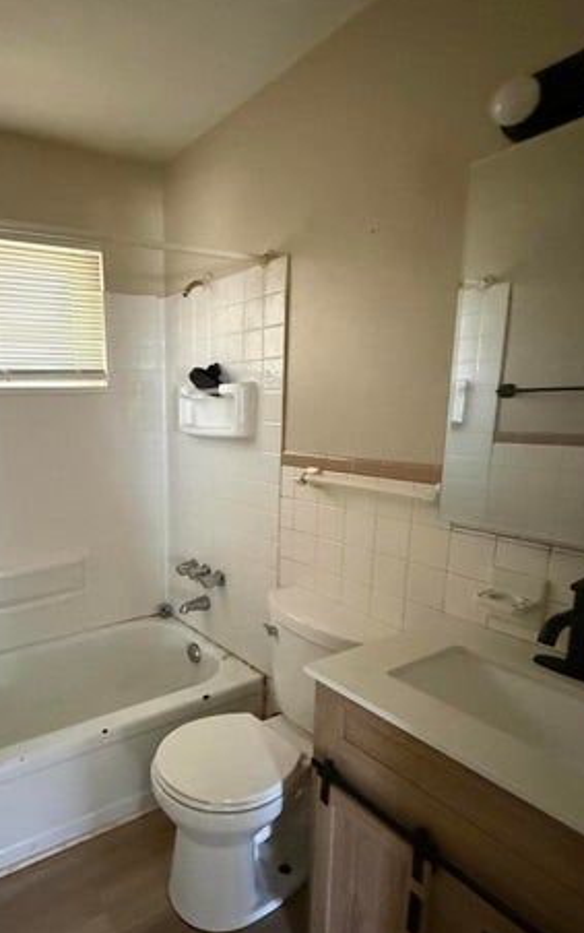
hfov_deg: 54.7
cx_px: 149
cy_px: 514
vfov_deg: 82.0
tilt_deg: -11.7
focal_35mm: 21
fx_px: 534
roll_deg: +0.5
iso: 1000
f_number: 2.2
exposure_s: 1/60
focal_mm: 2.22
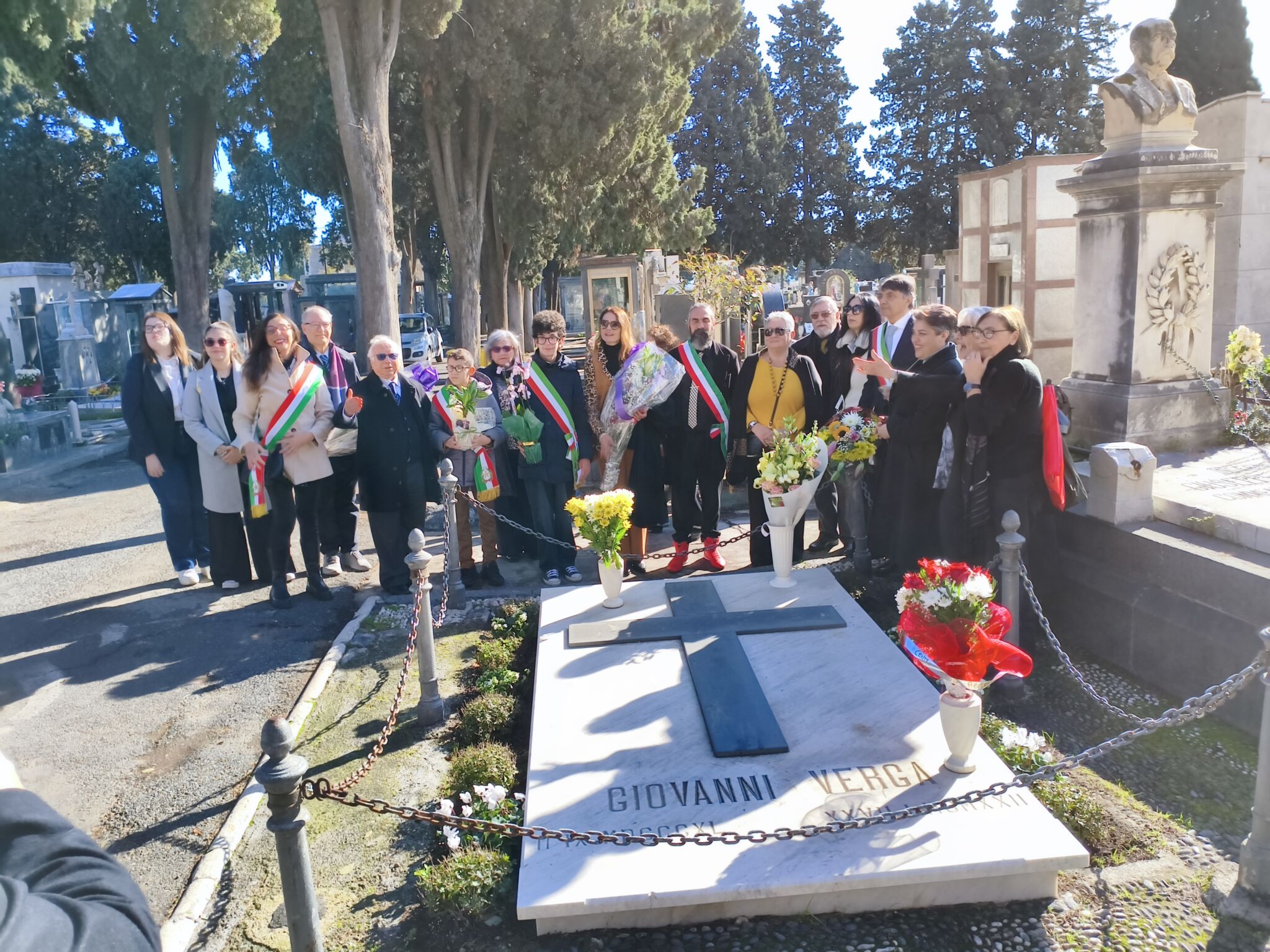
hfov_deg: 67.3
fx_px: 954
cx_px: 635
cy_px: 476
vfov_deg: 53.1
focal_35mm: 26
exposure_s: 1/1994
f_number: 1.5
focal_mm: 4.94
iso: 125
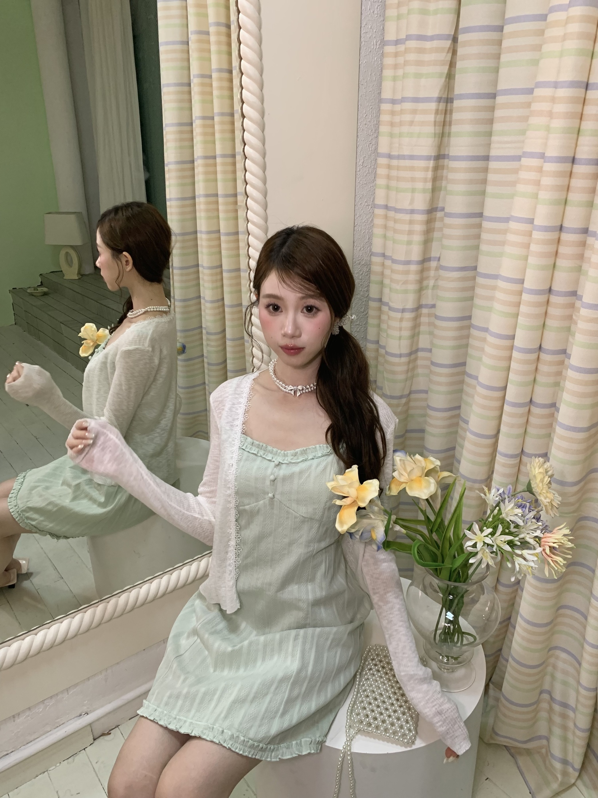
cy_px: 399
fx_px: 599
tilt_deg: -21.5
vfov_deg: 67.3
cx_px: 299
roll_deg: +1.2
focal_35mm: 26
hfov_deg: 53.1
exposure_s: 1/60
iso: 125
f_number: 1.8
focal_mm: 4.25
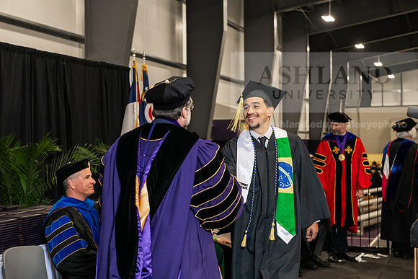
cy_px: 140
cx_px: 209
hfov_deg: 32.4
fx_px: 720
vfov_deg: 21.9
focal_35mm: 62
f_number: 5
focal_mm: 62
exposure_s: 1/200
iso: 2500
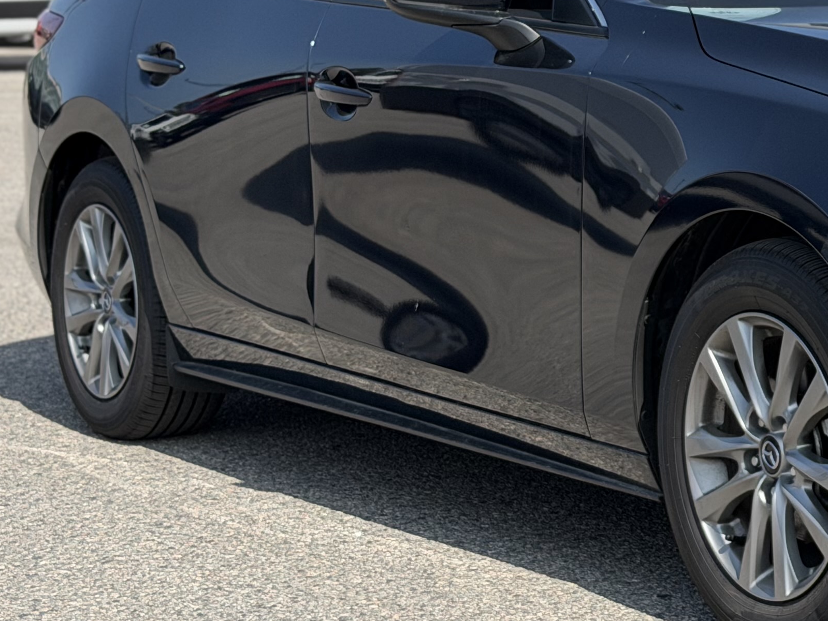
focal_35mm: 121
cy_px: 162
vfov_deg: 12.2
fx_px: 2895
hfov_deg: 15.8
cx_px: 906
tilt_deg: -4.4
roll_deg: -1.0
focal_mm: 6.76
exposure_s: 1/3378
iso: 80
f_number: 1.78
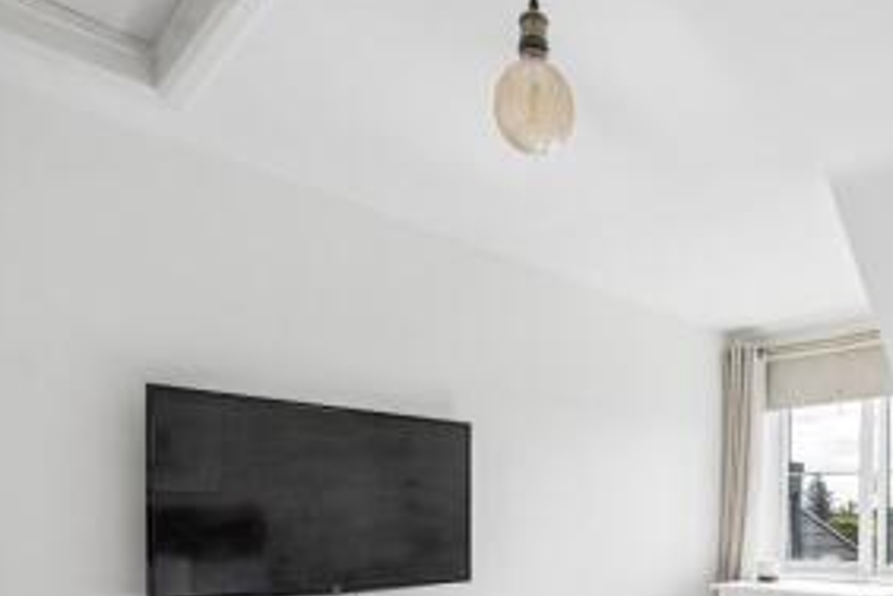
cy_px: 487
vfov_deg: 45.2
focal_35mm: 27
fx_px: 670
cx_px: 671
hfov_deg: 63.4
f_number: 5.6
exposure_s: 1/125
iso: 320
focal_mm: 16
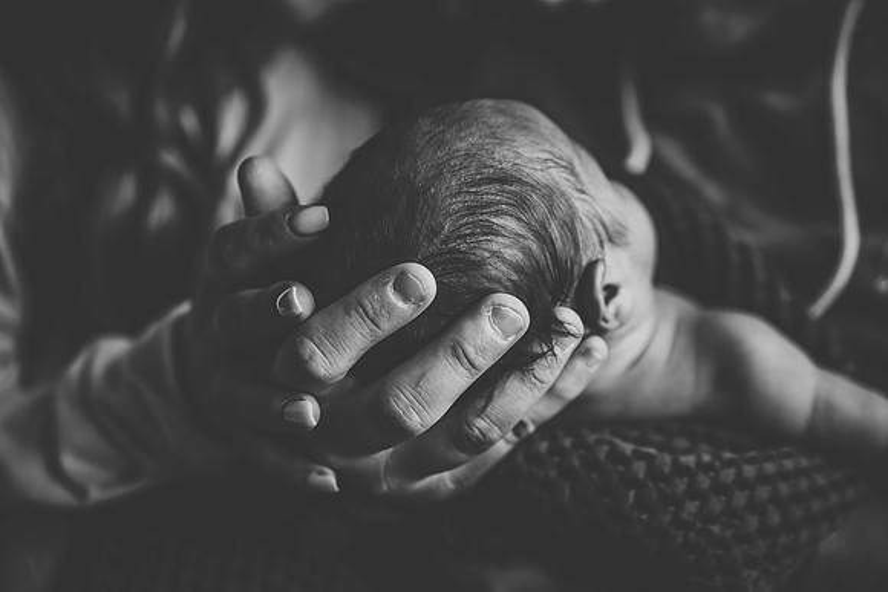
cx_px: 444
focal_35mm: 62
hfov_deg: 32.4
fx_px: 1530
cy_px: 296
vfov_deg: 21.9
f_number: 2.8
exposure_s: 1/160
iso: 800
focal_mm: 62
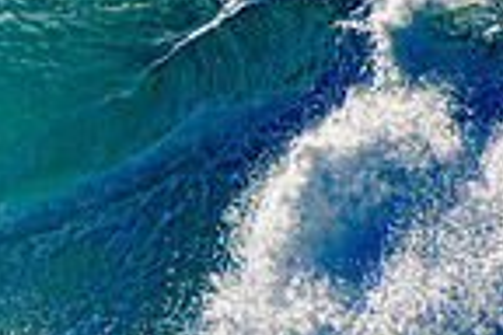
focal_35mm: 2010
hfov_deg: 1.0
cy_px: 236
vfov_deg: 0.7
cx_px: -503
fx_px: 28082
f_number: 5.6
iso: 110
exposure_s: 1/2000
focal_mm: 500
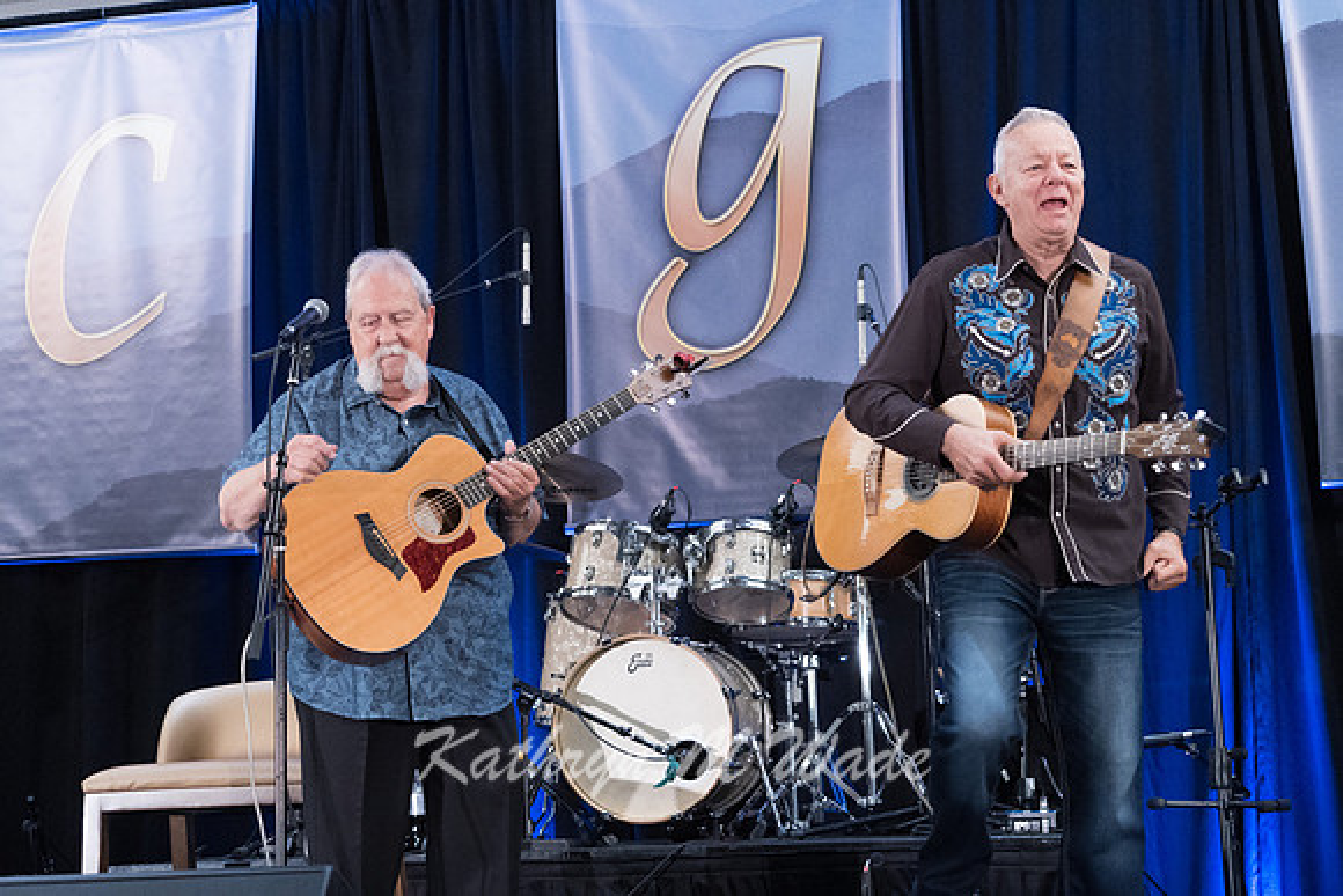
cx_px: 672
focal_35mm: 67
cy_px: 448
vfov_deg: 20.3
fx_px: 2500
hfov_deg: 30.1
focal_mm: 67
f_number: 5
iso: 10000
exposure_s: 1/250
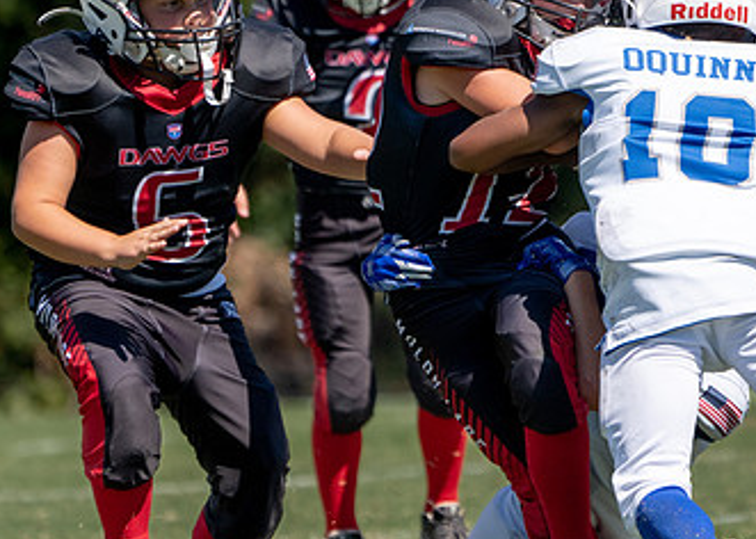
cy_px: 132
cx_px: 729
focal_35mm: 776
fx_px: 16651
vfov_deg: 1.9
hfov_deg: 2.6
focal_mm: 306
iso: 320
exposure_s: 1/2000
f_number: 5.6
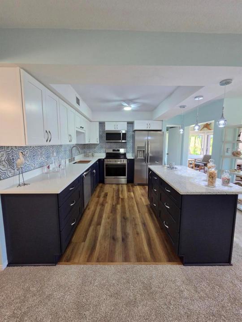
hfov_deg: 89.9
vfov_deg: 106.2
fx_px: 121
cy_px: 161
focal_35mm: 13
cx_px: 121
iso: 320
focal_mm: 2.2
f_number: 2.2
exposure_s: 1/120
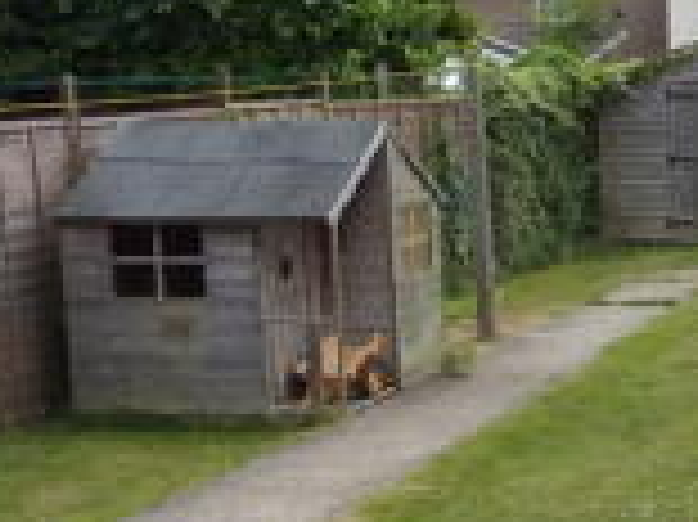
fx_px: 1894
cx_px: 781
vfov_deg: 15.6
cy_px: 385
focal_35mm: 94
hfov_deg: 19.9
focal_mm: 4.1
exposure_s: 1/320
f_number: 4
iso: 125
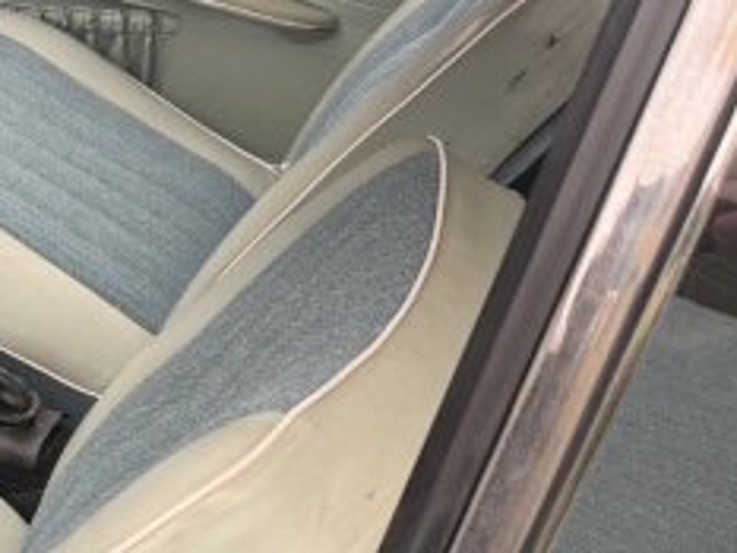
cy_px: 354
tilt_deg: -37.1
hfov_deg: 25.8
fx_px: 1406
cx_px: -183
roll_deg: -3.2
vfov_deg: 22.2
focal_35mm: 66
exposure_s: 1/49
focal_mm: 6.76
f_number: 1.78
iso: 200
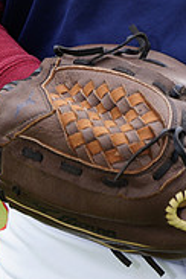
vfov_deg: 4.6
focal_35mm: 445
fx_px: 3448
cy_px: -146
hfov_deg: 3.1
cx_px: 153
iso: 100
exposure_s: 1/250
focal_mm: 140
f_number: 5.6
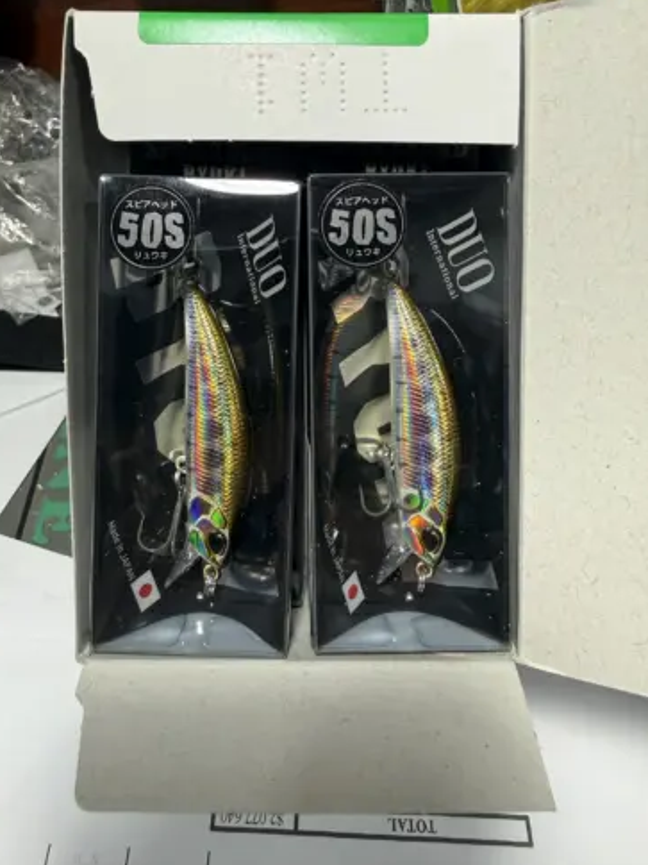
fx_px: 624
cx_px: 312
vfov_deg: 69.4
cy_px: 420
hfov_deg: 54.9
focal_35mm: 25
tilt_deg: -47.1
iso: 125
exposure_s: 1/100
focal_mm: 2.22
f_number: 2.2
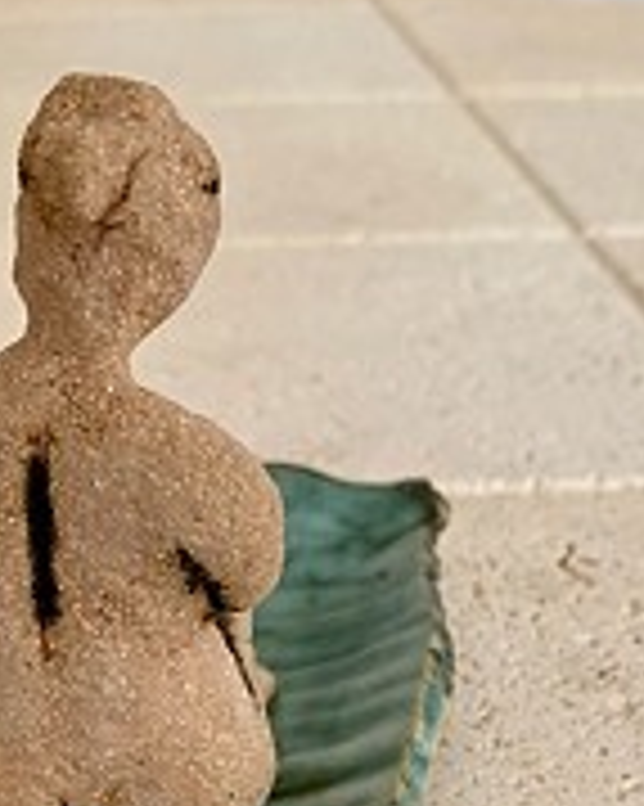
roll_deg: +1.9
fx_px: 1621
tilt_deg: -32.3
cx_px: 59
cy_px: 720
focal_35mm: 68
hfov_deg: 21.9
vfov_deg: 27.0
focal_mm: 4.2
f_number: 1.8
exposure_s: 1/122
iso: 50
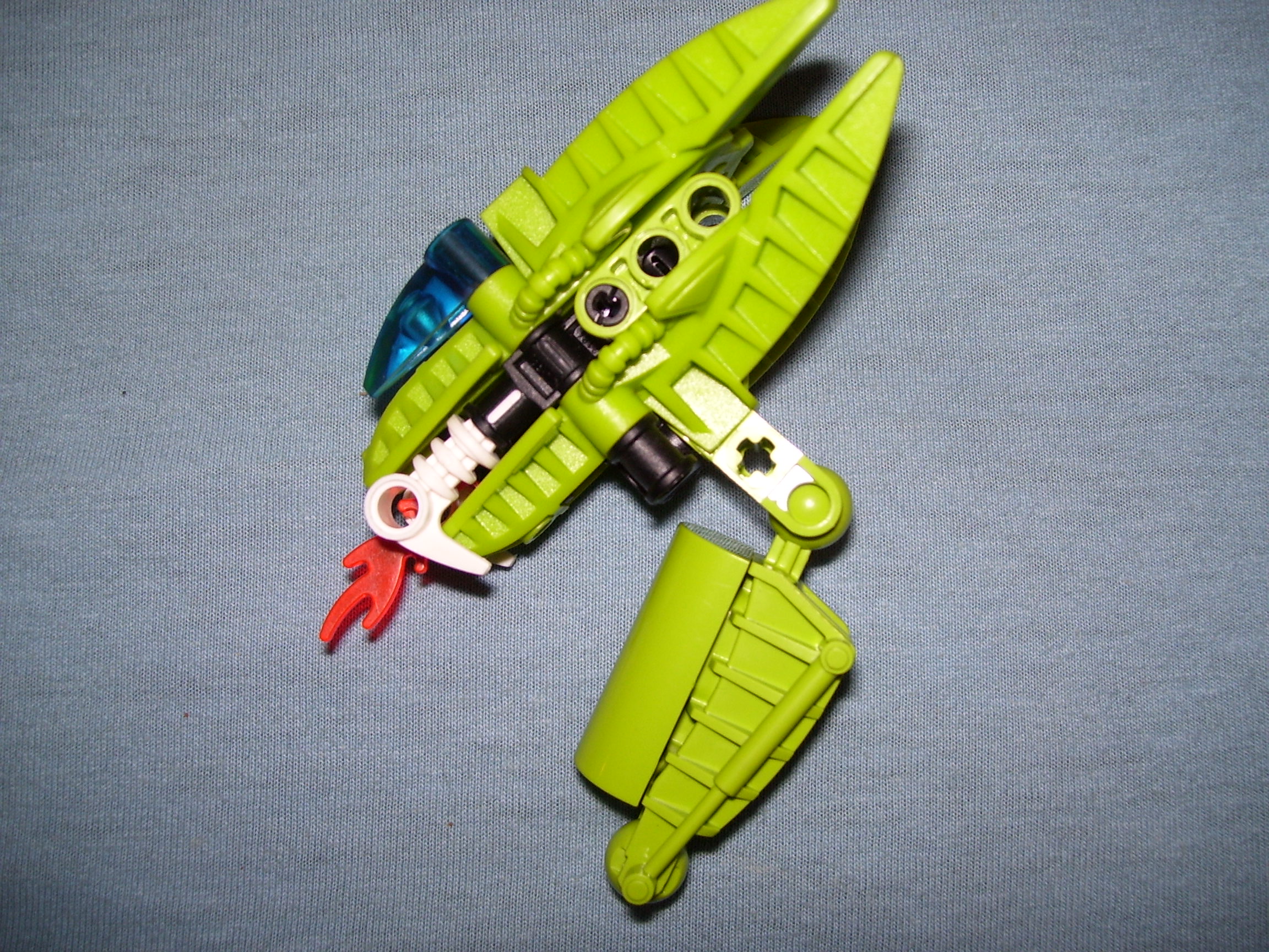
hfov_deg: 51.4
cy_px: 476
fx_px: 1320
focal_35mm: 36
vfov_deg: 39.7
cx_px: 634
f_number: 2.7
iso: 80
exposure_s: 1/60
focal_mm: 6
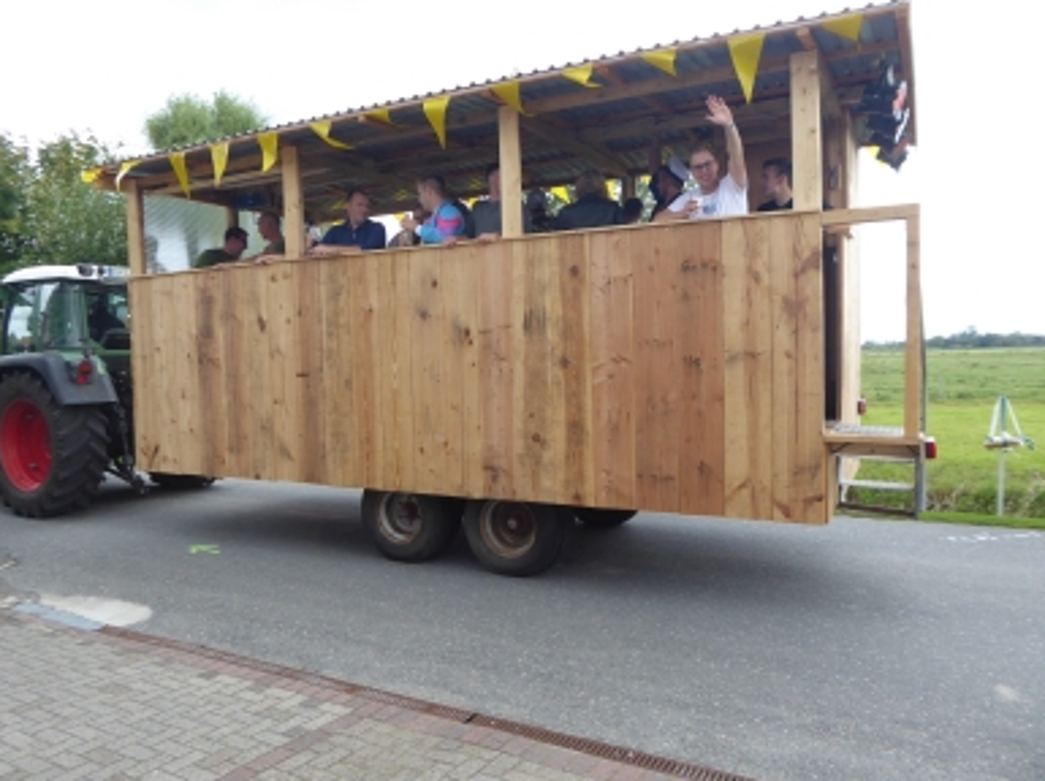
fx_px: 784
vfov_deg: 53.0
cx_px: 518
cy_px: 393
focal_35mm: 26
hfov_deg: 67.4
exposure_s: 1/160
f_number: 3.3
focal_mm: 4.3
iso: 80
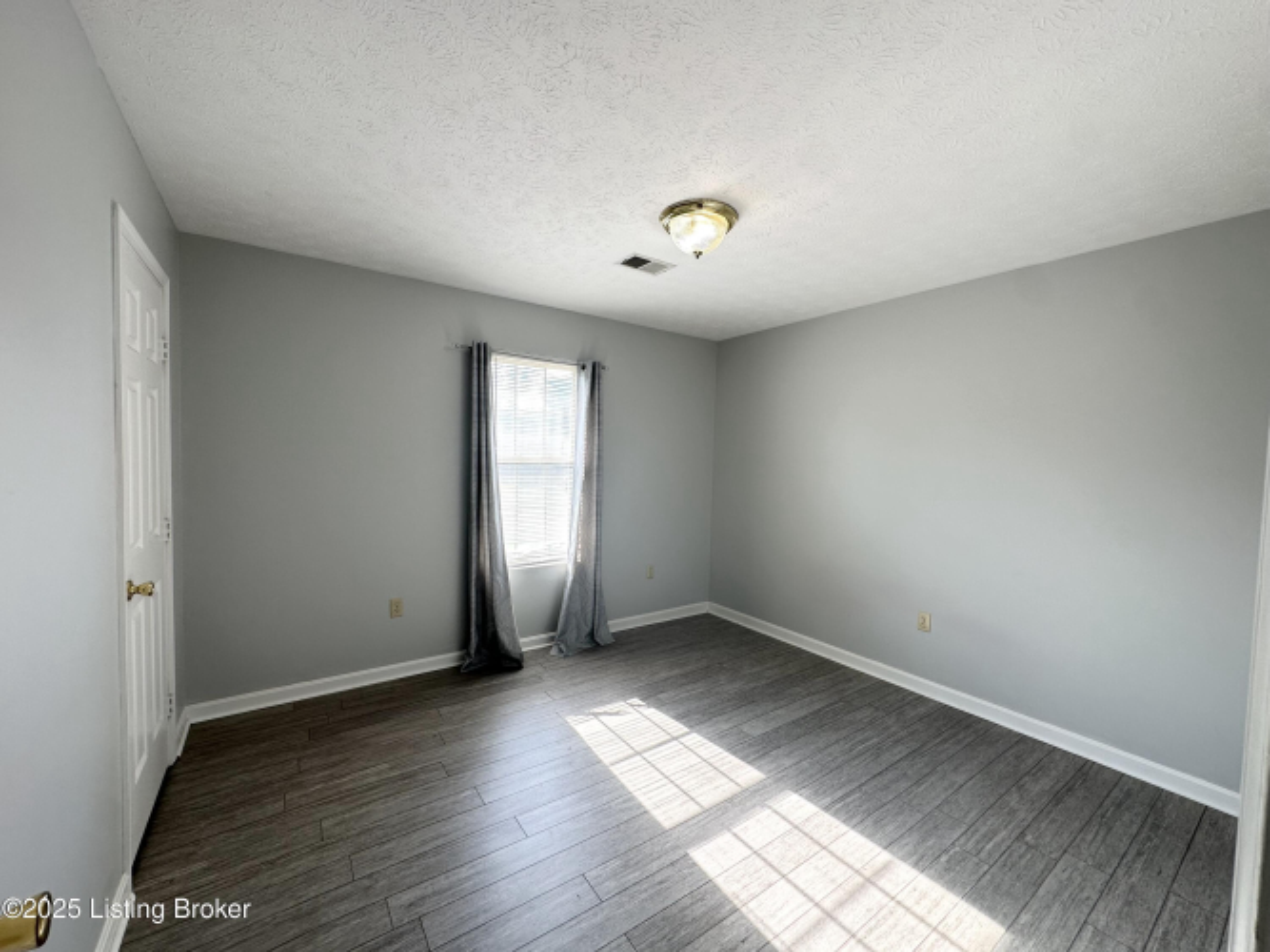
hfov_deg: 102.1
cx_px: 635
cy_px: 476
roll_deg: -1.7
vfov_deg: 85.7
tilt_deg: -3.2
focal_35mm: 14
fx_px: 514
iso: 50
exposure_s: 1/120
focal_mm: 2.22
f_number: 2.2
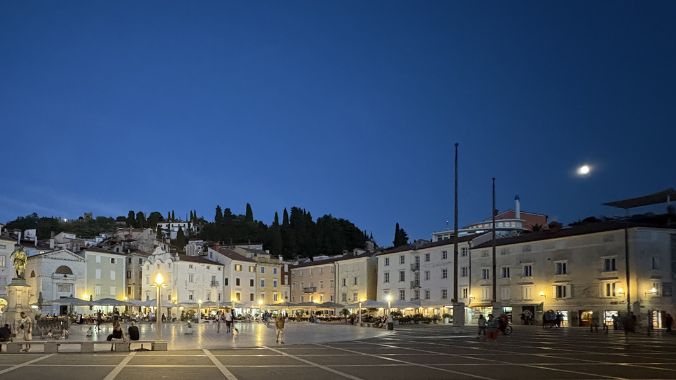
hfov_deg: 73.4
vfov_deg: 47.0
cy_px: 301
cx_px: 172
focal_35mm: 23
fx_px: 412
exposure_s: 1/25
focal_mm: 2.22
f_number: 2.2
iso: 1000
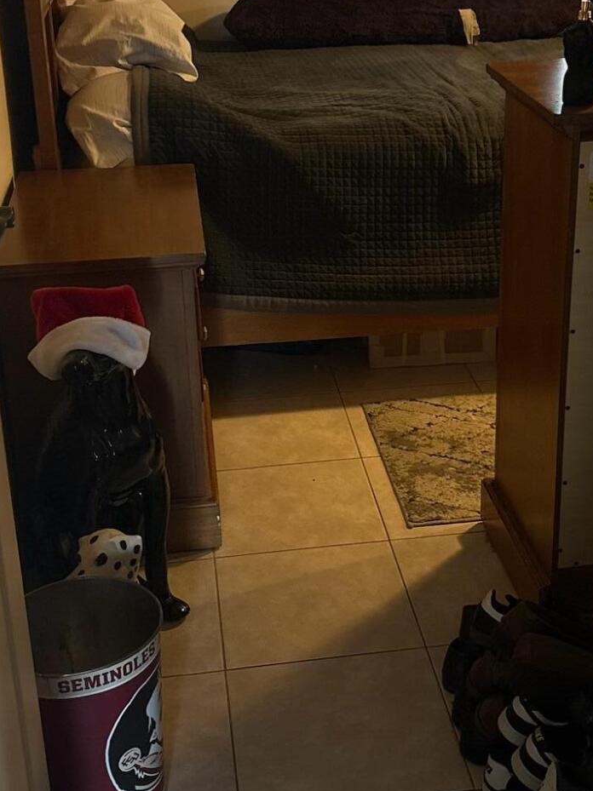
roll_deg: +1.2
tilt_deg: -22.0
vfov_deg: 34.2
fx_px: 1280
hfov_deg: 26.1
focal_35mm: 56
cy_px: 312
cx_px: 338
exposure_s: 1/24
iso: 800
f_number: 1.6
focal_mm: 5.96
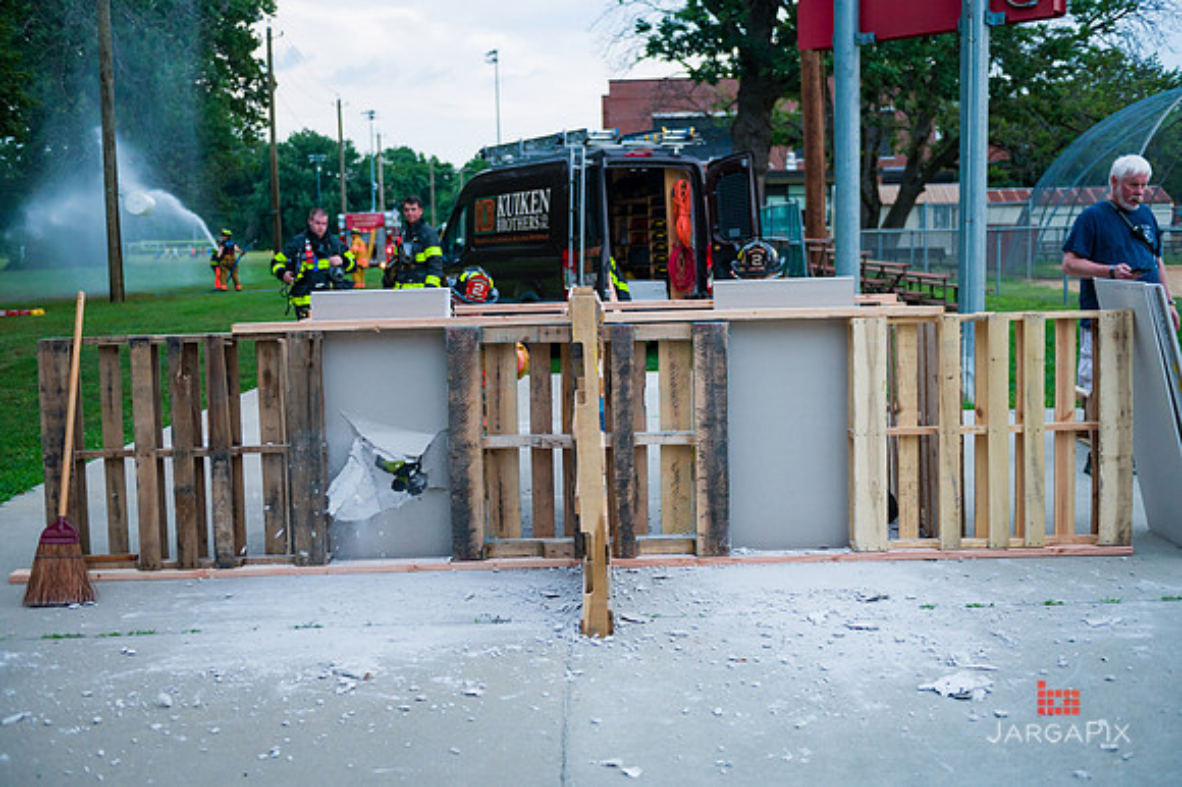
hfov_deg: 48.5
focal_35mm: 40
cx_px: 591
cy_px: 394
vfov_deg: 33.4
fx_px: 1313
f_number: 3.2
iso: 1600
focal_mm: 40
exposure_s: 1/200
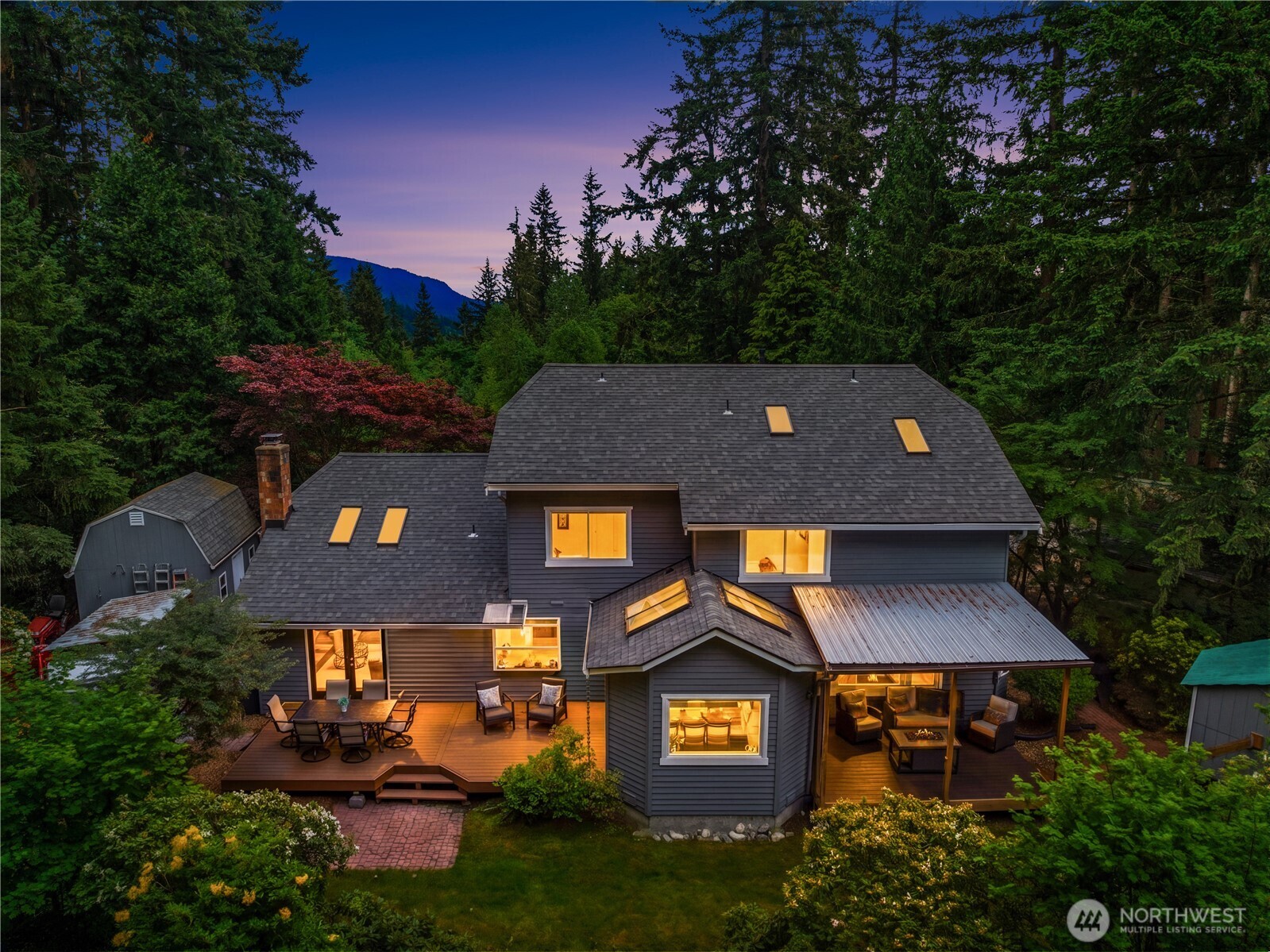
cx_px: 635
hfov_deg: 71.6
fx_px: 880
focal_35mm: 24
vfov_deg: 56.8
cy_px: 476
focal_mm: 12.29
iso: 400
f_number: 2.8
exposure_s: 1/640
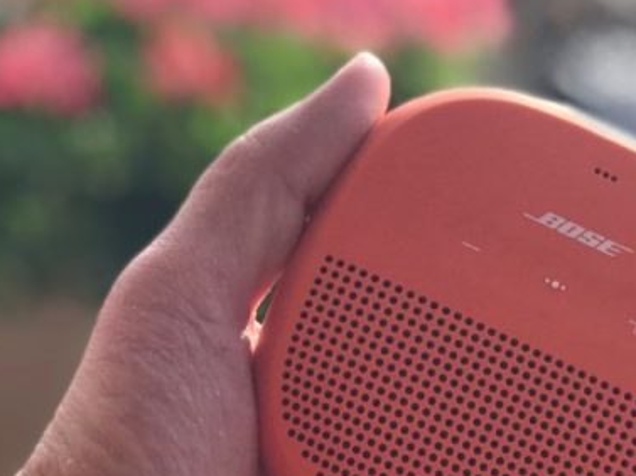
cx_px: 503
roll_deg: +2.2
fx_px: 2845
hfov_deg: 12.7
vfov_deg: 9.5
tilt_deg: -18.0
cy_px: 444
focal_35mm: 155
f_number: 2.8
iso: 20
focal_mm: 6.6
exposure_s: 1/418
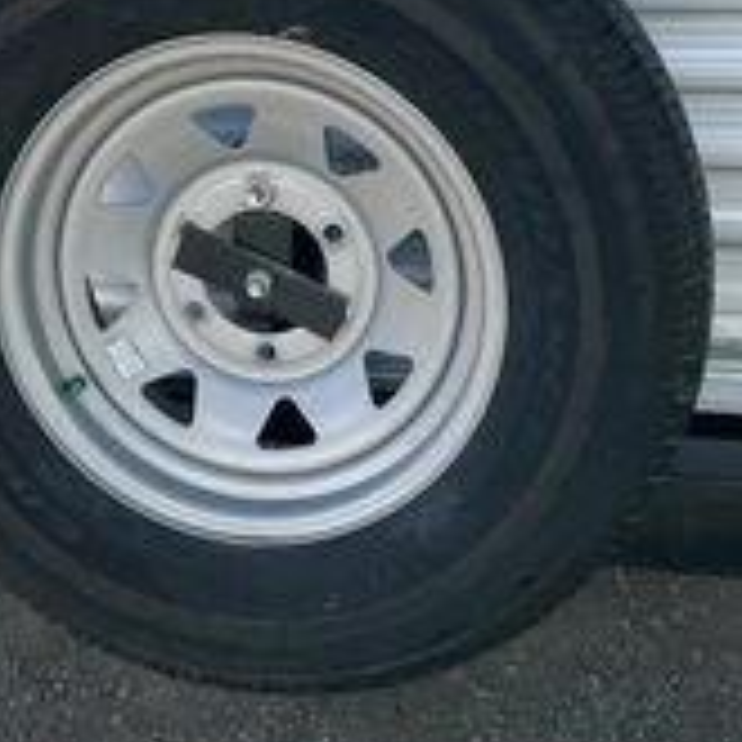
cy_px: 261
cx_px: 288
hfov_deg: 27.6
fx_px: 1504
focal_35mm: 62
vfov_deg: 27.6
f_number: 1.8
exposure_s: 1/781
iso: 25
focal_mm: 3
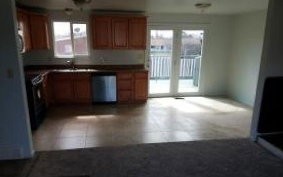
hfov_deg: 66.5
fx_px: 216
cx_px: 141
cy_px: 101
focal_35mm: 28
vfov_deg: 44.4
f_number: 1.7
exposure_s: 1/294
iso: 40
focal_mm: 4.2
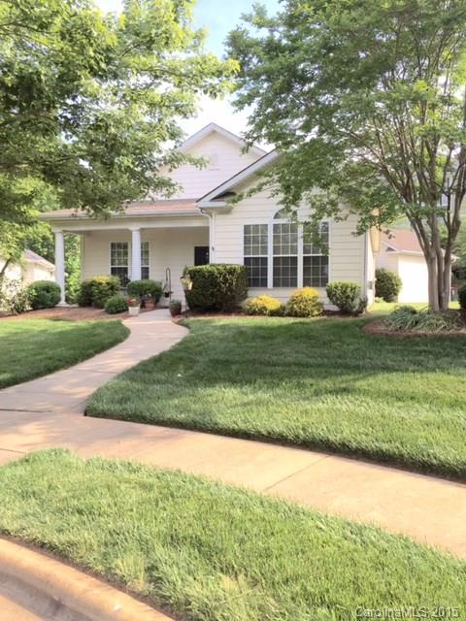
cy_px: 310
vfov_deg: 61.7
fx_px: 521
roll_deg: -0.1
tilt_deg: -0.6
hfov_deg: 48.2
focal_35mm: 29
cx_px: 233
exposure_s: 1/618
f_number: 2.2
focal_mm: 4.15
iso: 32
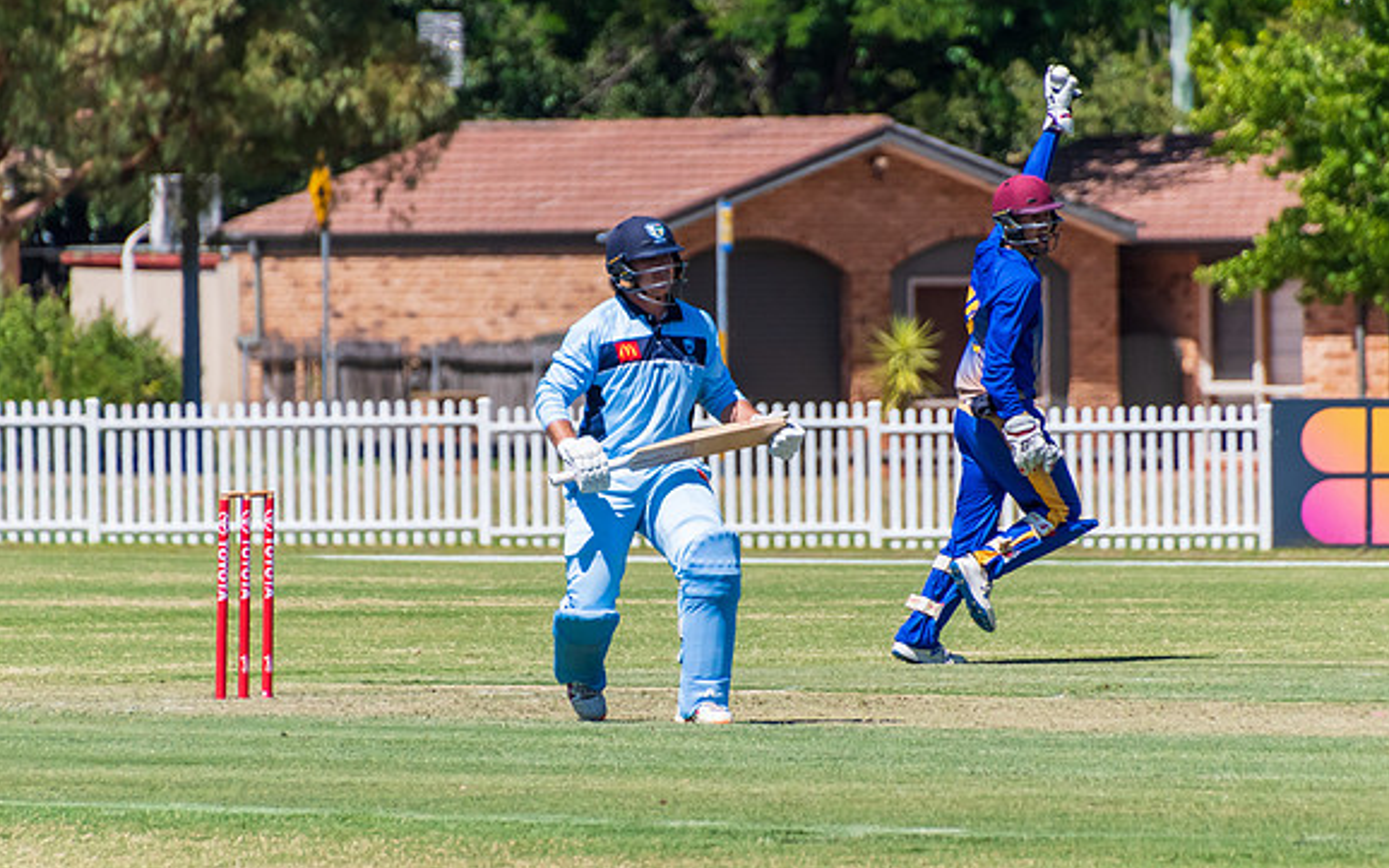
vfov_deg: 1.8
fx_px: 27591
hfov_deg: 2.9
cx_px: 686
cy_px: 380
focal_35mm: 729
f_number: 6.3
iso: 400
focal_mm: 400
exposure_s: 1/3200
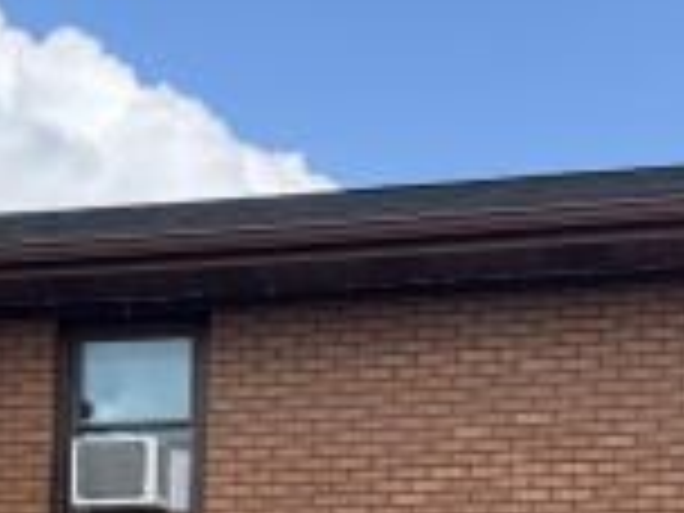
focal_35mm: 105
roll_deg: -1.4
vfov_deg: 13.4
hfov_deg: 18.4
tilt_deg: +4.0
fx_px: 2075
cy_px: 747
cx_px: 83
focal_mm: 6.76
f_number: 1.78
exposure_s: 1/2611
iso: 100
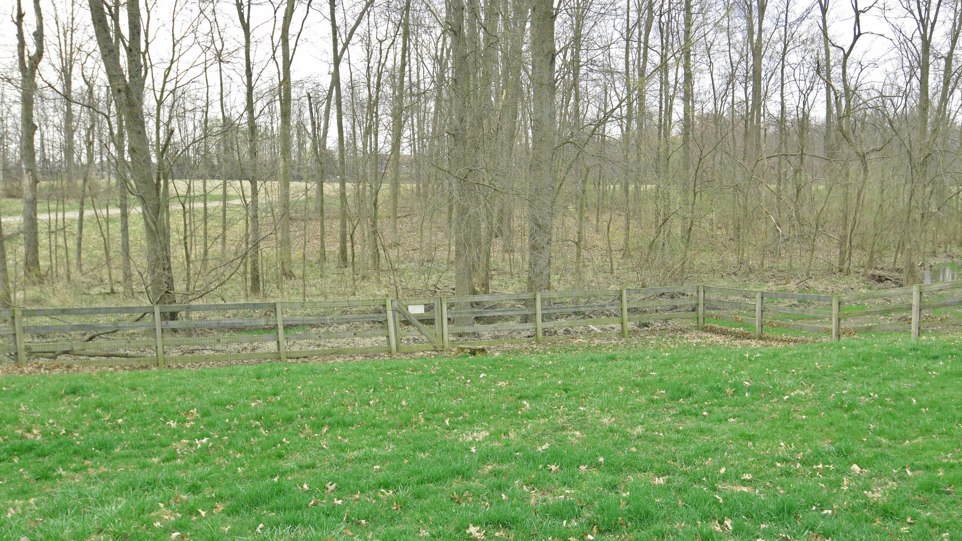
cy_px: 294
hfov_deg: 55.4
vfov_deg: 33.1
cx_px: 565
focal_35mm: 36
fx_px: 911
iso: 100
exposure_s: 1/100
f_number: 8
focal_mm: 17
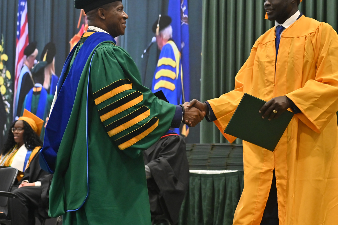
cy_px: 97
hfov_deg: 18.9
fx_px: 1013
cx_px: 181
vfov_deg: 12.7
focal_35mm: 108
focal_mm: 70
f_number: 5.6
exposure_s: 1/250
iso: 2500
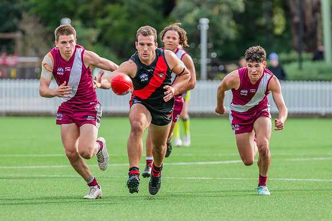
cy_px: 111
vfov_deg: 3.1
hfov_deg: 4.6
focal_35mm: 448
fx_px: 4133
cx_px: 155
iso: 800
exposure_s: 1/1250
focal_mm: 380
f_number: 5.6
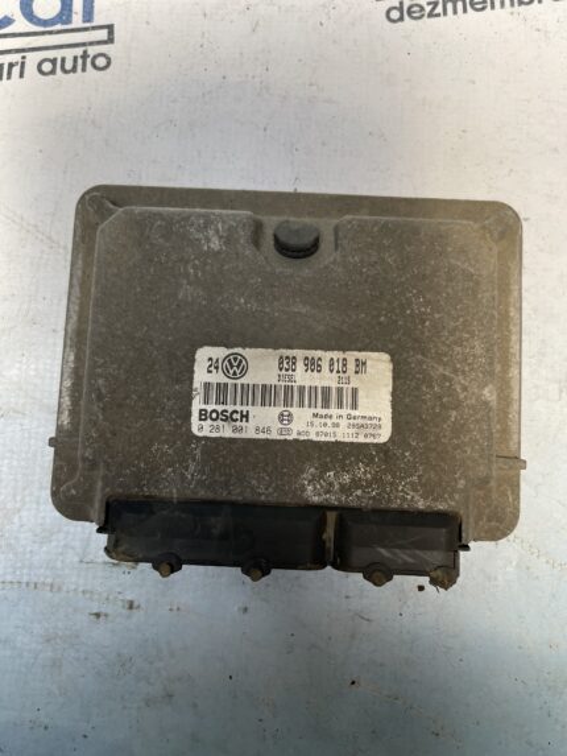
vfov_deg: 67.3
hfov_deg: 53.1
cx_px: 284
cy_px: 378
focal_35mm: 26
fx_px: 568
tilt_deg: -85.6
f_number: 1.6
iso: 125
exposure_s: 1/96
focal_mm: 5.1
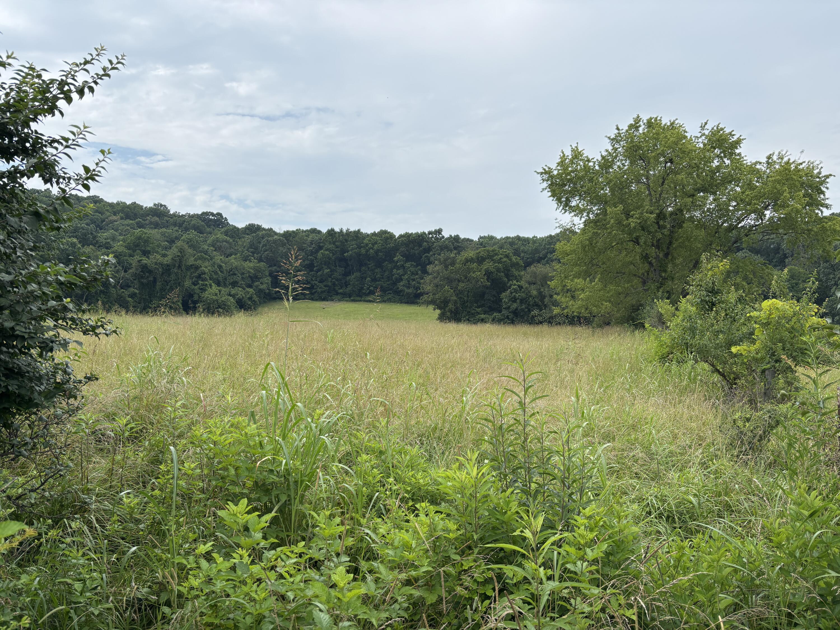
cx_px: 420
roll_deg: +0.6
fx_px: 631
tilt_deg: +0.6
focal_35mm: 26
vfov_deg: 53.1
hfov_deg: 67.3
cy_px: 315
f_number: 1.6
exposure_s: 1/3413
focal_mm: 5.96
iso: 50
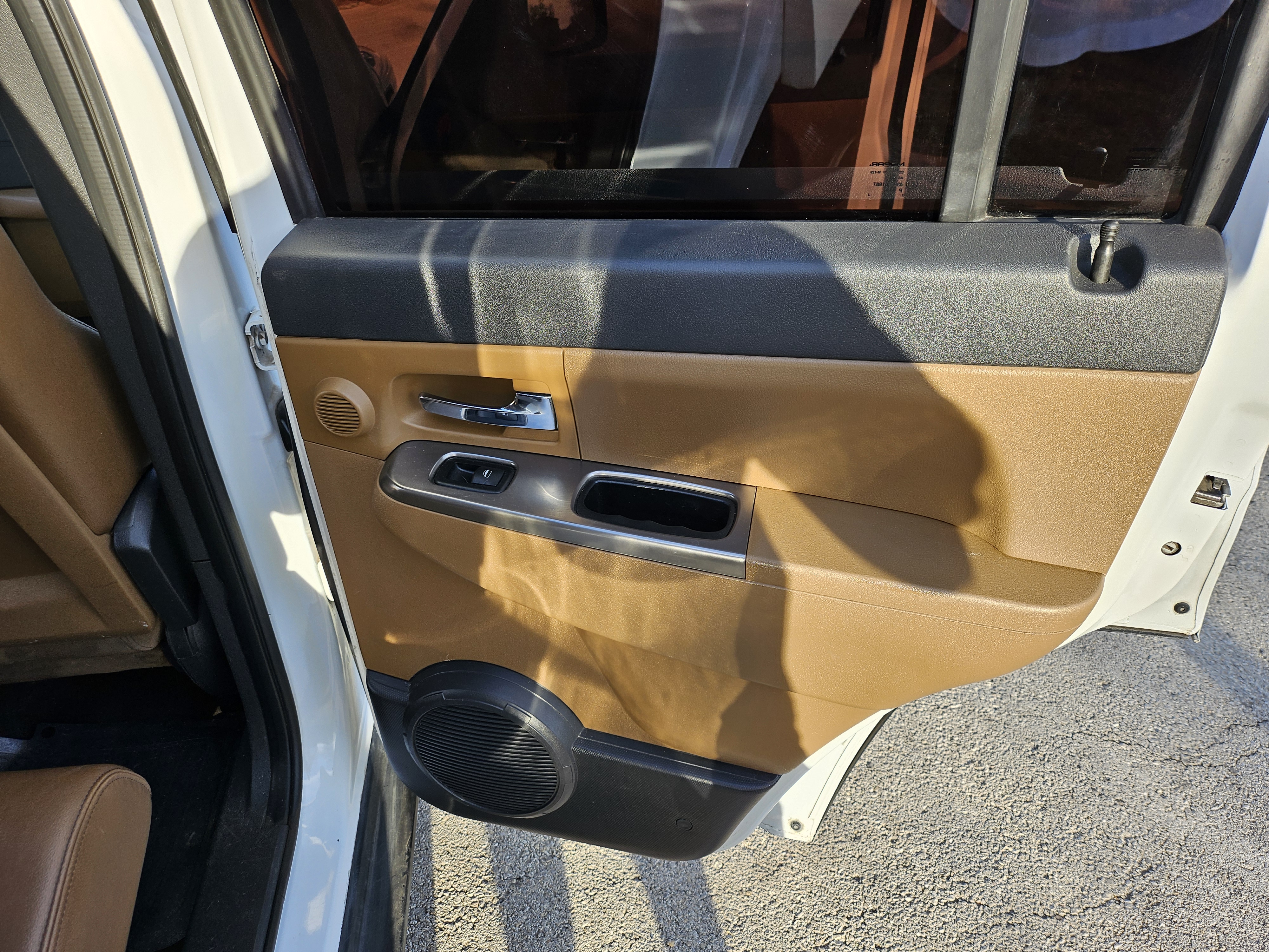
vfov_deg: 56.8
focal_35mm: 24
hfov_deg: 71.6
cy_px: 476
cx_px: 634
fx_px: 880
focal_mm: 5
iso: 50
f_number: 1.8
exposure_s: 1/405
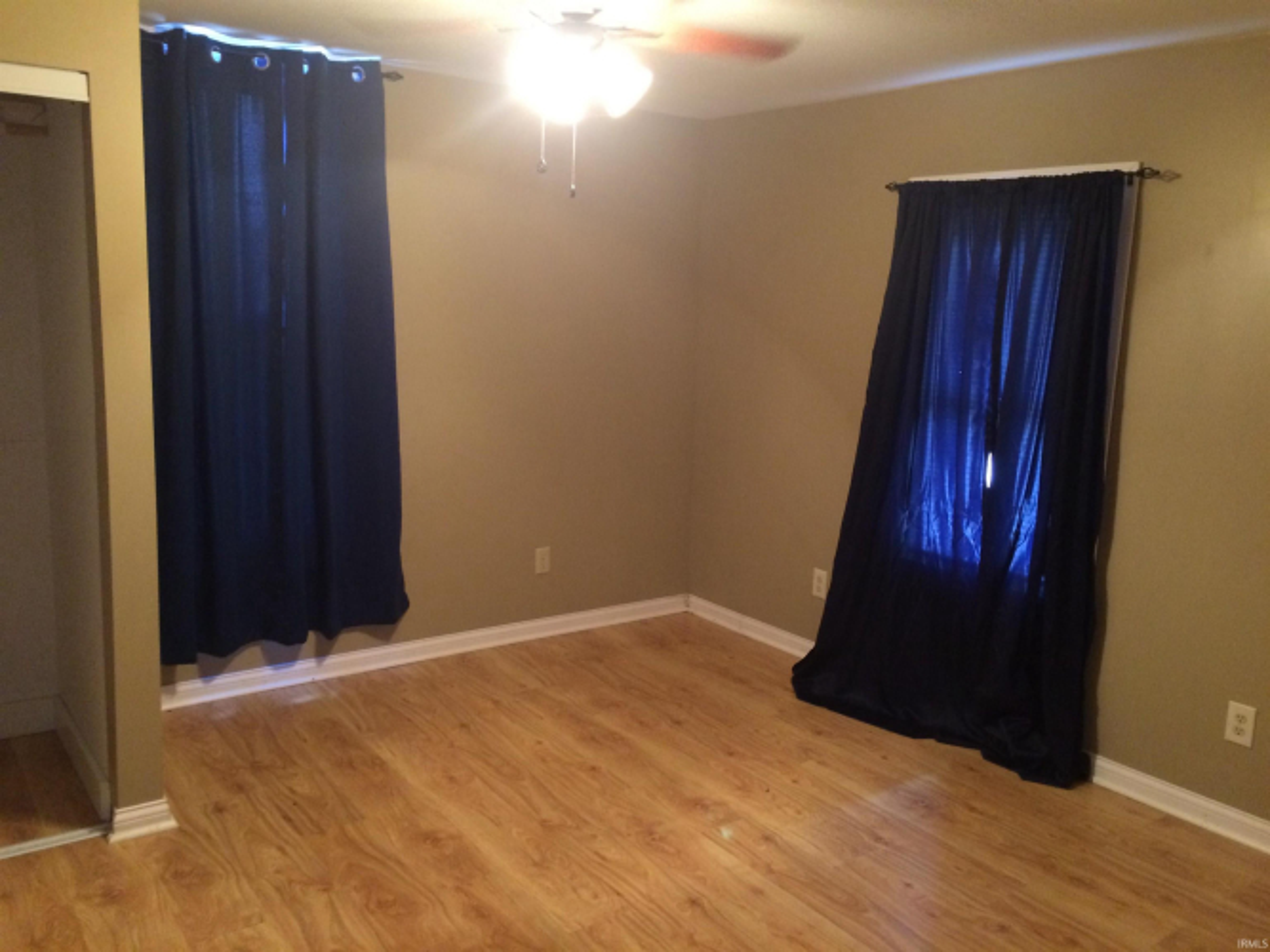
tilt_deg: -11.8
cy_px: 476
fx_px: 1064
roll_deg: -2.7
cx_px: 635
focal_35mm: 29
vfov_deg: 48.2
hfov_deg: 61.7
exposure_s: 1/15
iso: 320
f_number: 2.2
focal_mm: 4.15
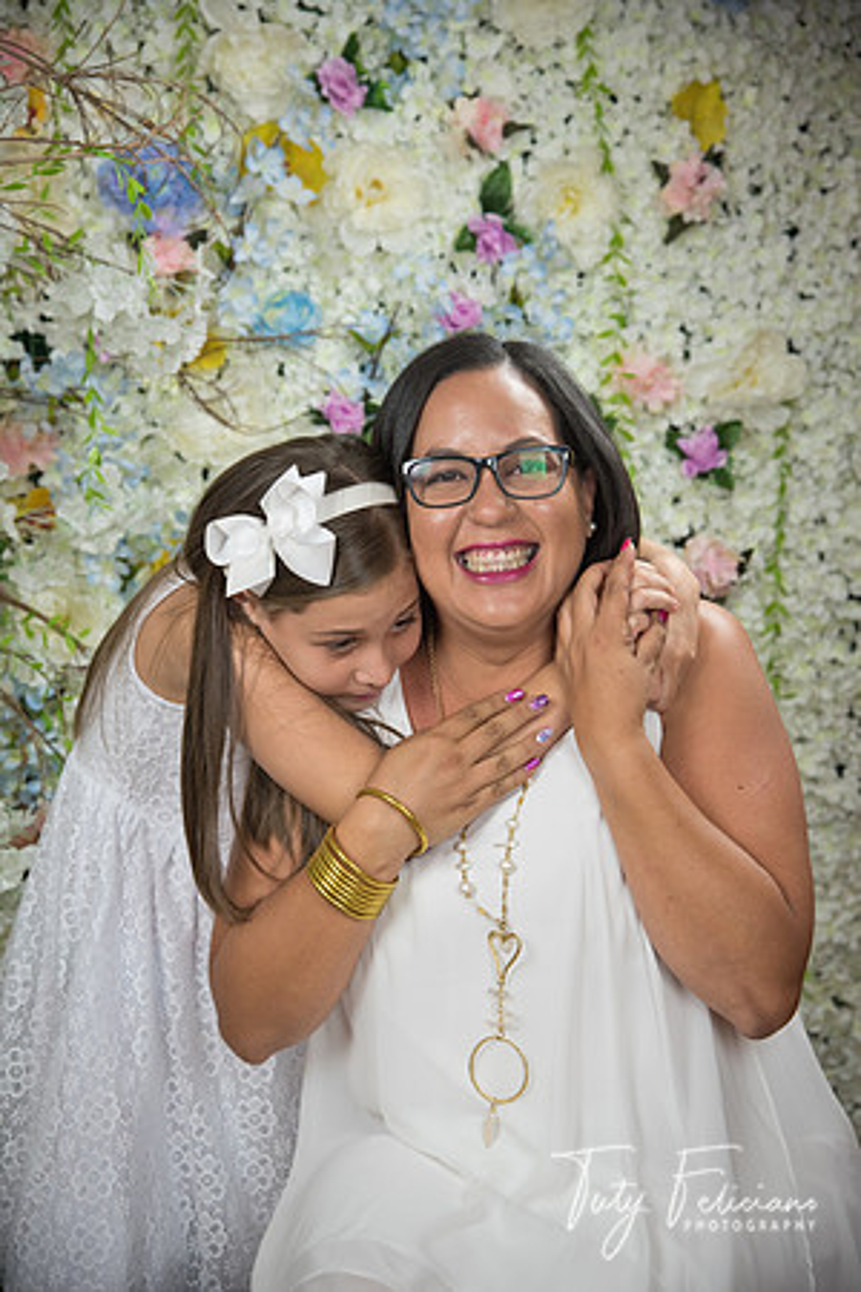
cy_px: 646
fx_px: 2690
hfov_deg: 18.2
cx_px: 430
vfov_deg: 27.0
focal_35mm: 75
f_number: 5
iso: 1250
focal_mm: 75
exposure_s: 1/125
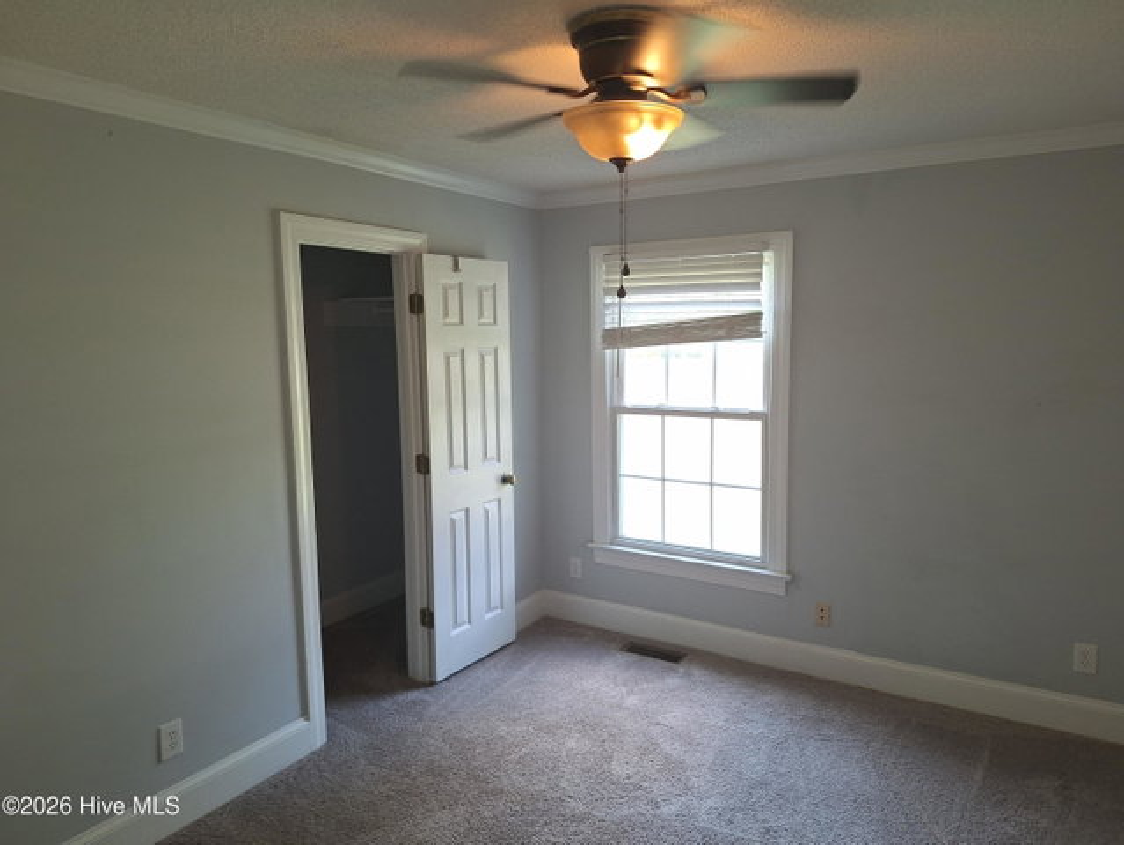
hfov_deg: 73.9
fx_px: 747
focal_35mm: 23
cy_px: 422
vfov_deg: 58.9
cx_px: 562
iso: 64
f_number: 1.8
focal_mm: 5.54
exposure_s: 1/60
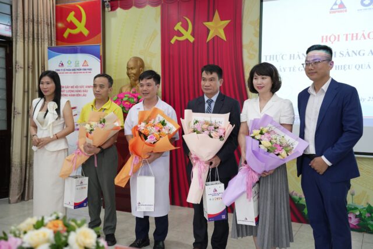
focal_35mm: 38
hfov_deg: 50.7
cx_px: 186
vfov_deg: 35.1
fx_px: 394
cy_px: 124
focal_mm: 38
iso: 2500
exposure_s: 1/100
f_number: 2.8
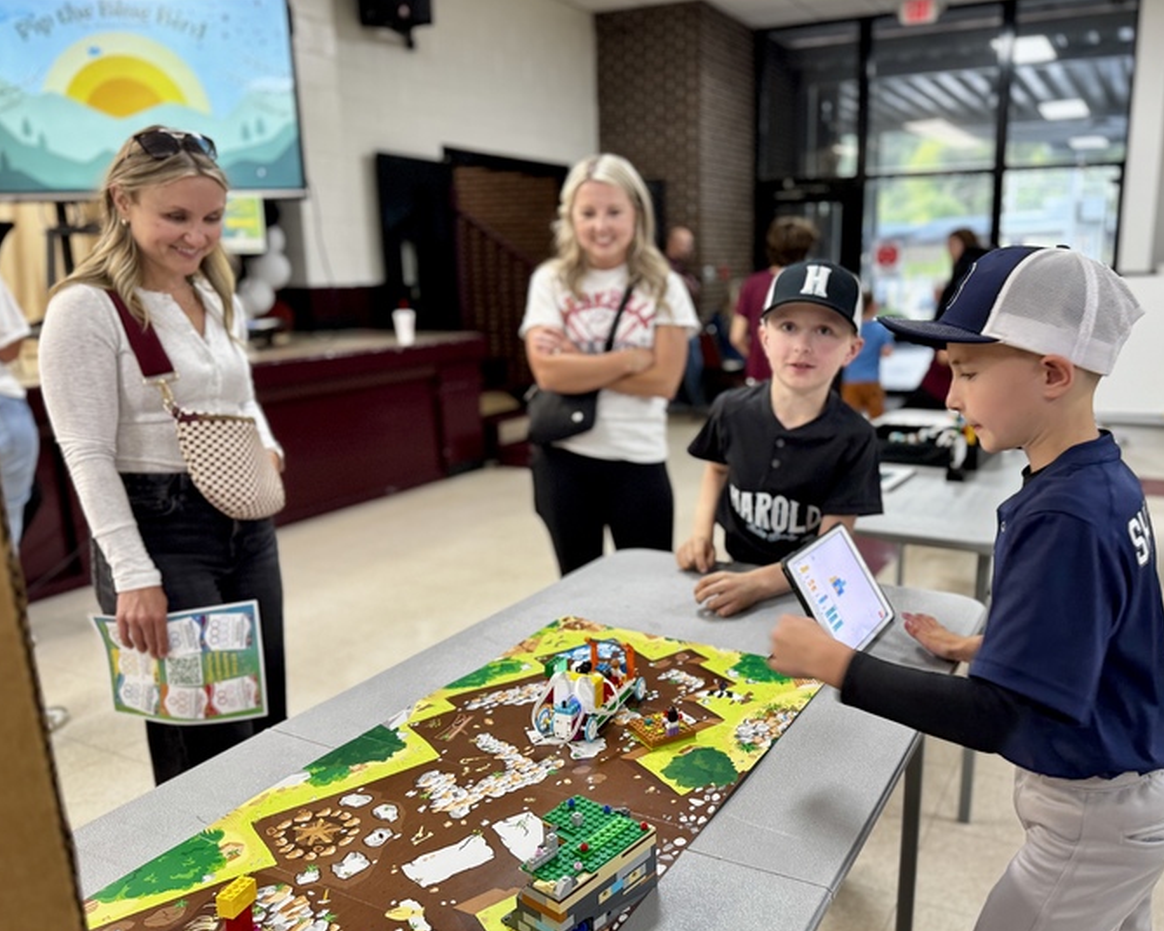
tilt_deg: -14.6
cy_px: 503
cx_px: 672
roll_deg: +0.1
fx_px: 964
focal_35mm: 28
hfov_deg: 61.9
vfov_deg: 51.5
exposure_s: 1/60
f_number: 1.78
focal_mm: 6.76
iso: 160
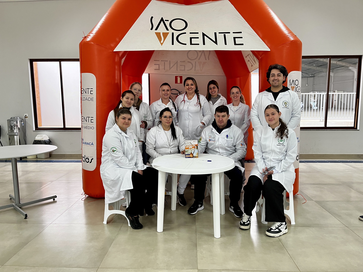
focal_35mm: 26
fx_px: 273
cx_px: 182
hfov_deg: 67.3
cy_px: 136
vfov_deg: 53.1
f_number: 1.6
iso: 125
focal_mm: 5.1
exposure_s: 1/89
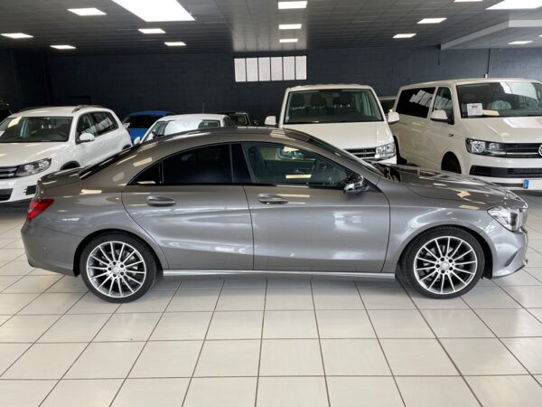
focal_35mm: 26
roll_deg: +1.5
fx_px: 407
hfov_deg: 67.3
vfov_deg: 53.1
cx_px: 271
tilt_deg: -13.1
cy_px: 204
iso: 64
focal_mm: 4.2
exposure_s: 1/121
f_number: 1.6
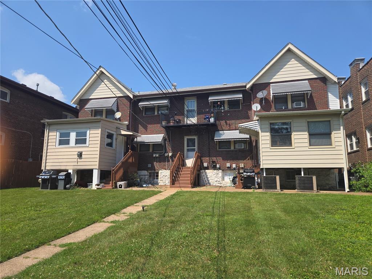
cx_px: 186
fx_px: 247
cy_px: 140
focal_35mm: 23
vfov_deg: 58.9
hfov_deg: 73.9
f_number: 1.8
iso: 25
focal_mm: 5.4
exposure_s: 1/1770
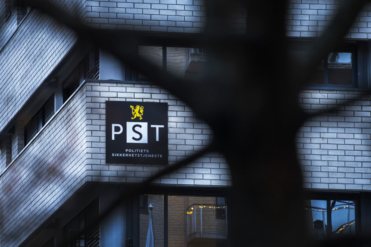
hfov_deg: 6.9
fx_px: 3092
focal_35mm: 300
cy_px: 124
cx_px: 186
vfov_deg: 4.6
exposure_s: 1/100
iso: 640
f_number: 2.8
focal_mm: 200
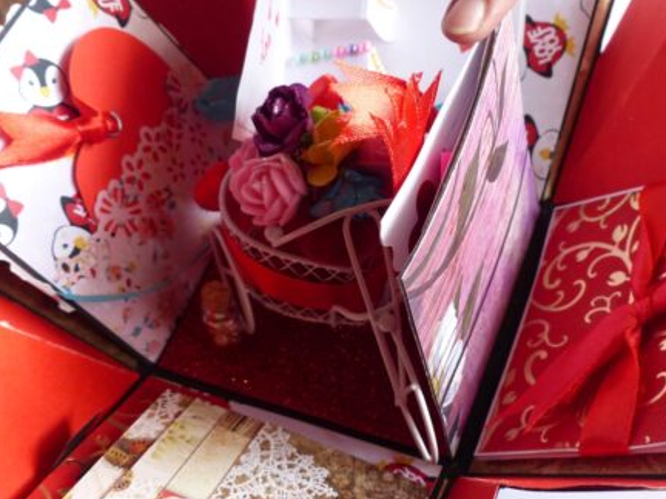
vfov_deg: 25.6
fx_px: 1097
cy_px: 294
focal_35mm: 57
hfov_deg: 33.6
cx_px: 419
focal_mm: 7.4
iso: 250
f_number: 2.8
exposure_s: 1/60
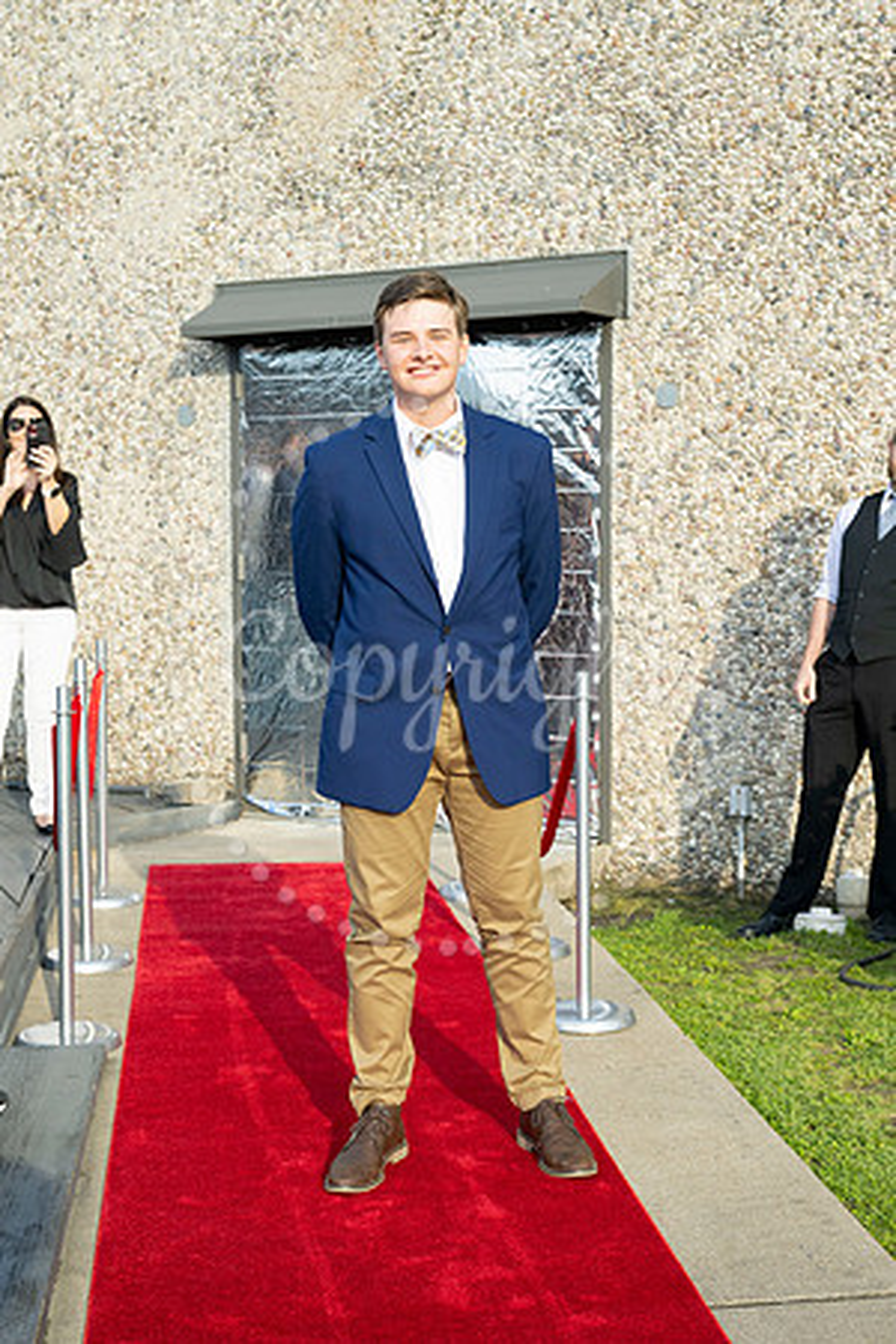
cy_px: 672
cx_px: 448
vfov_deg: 36.9
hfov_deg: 25.1
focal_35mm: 54
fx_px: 2016
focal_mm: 54
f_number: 5.6
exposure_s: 1/1000
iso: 400
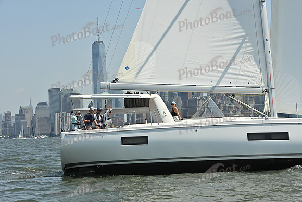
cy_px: 101
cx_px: 151
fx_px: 722
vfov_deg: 15.9
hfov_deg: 23.6
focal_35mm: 86
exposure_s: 1/1250
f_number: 8
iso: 320
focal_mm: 86
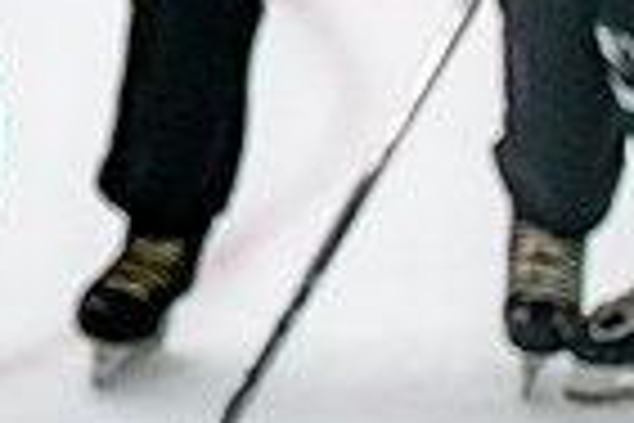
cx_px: -364
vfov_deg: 4.7
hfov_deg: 7.1
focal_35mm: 287
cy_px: -407
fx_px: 5054
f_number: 3.2
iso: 3200
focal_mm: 70
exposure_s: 1/640
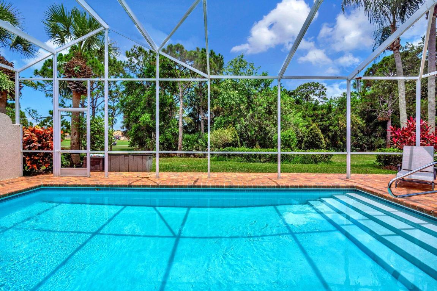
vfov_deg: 73.8
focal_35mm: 16
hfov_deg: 96.7
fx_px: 194
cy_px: 146
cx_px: 218
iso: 100
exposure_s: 1/800
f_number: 5.6
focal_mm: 16
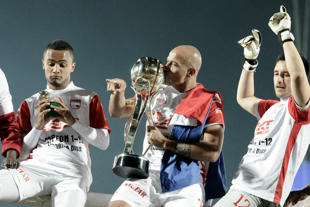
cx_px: 155
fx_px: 1614
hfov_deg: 11.0
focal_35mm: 188
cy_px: 104
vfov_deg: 7.3
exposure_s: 1/640
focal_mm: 125
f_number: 3.2
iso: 2500
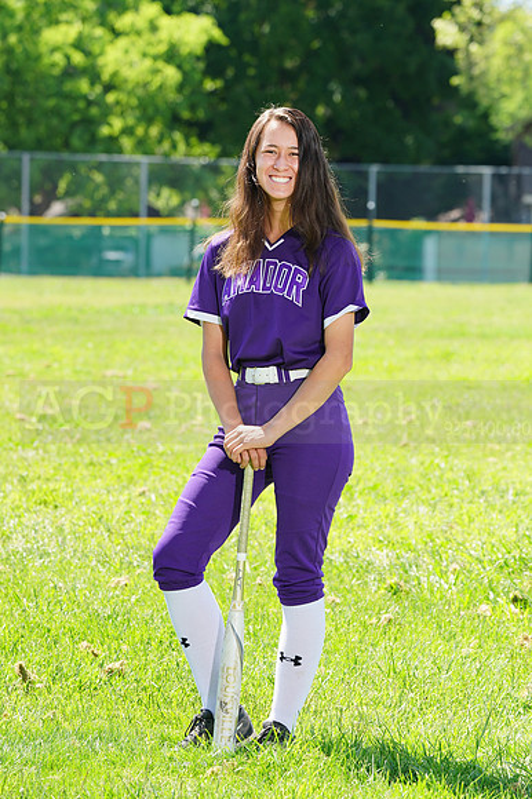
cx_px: 266
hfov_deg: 6.9
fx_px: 4438
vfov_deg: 10.3
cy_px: 400
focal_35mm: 200
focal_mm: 200
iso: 200
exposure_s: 1/160
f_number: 9
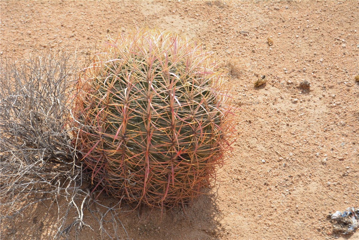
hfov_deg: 24.6
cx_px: 180
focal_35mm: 82
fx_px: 823
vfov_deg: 16.6
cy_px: 120
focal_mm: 55
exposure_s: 1/1600
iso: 400
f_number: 6.3
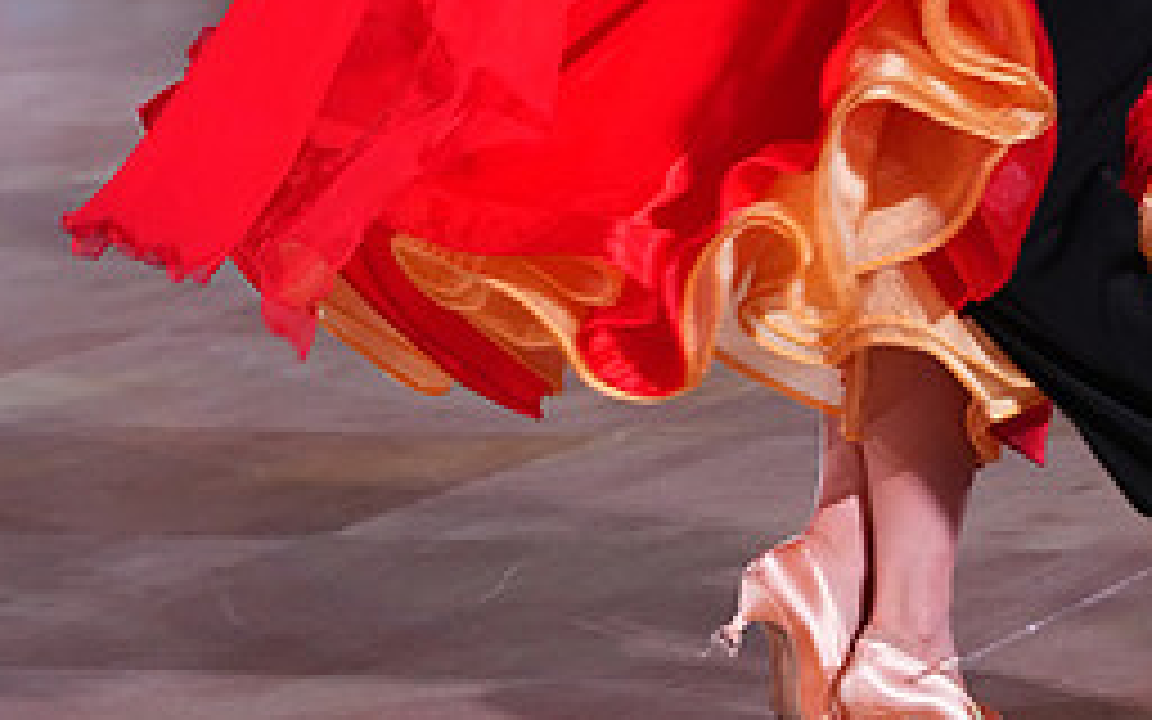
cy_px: -324
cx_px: 853
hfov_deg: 7.3
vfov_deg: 4.6
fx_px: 8979
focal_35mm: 286
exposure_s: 1/250
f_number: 6.3
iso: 5000
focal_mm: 124
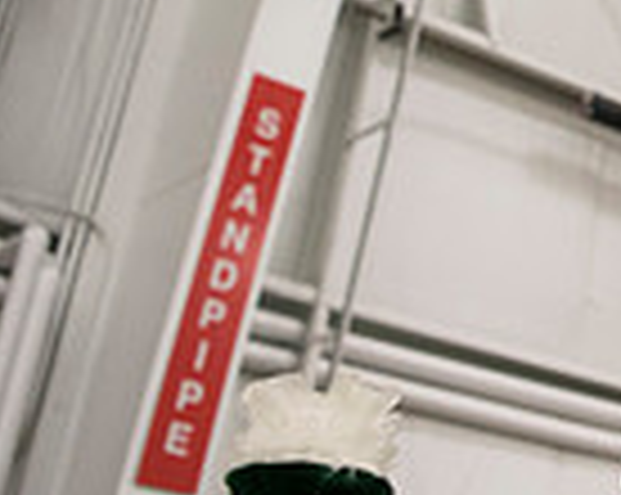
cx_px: 1179
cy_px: -34
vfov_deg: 15.8
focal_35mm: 95
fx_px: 1744
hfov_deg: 16.3
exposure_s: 1/200
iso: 3200
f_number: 3.2
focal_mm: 24
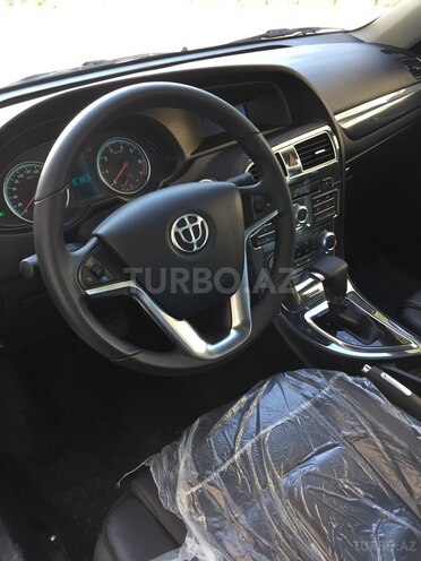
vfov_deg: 61.7
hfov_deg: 48.2
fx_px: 470
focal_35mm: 29
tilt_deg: -33.8
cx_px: 210
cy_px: 280
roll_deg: +5.4
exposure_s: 1/33
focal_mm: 4.15
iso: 32
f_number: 2.2
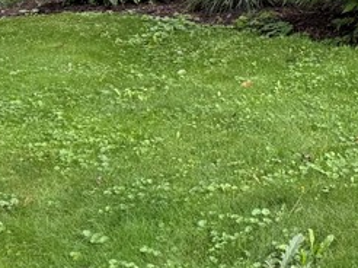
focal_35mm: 100
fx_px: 1033
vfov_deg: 13.5
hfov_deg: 16.1
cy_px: -184
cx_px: 678
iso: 80
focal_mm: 6.76
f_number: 1.78
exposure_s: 1/282
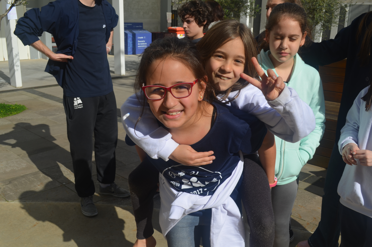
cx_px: 186
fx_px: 371
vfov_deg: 36.7
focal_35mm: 36
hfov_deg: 53.2
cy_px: 124
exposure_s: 1/320
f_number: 9
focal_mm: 24
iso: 100
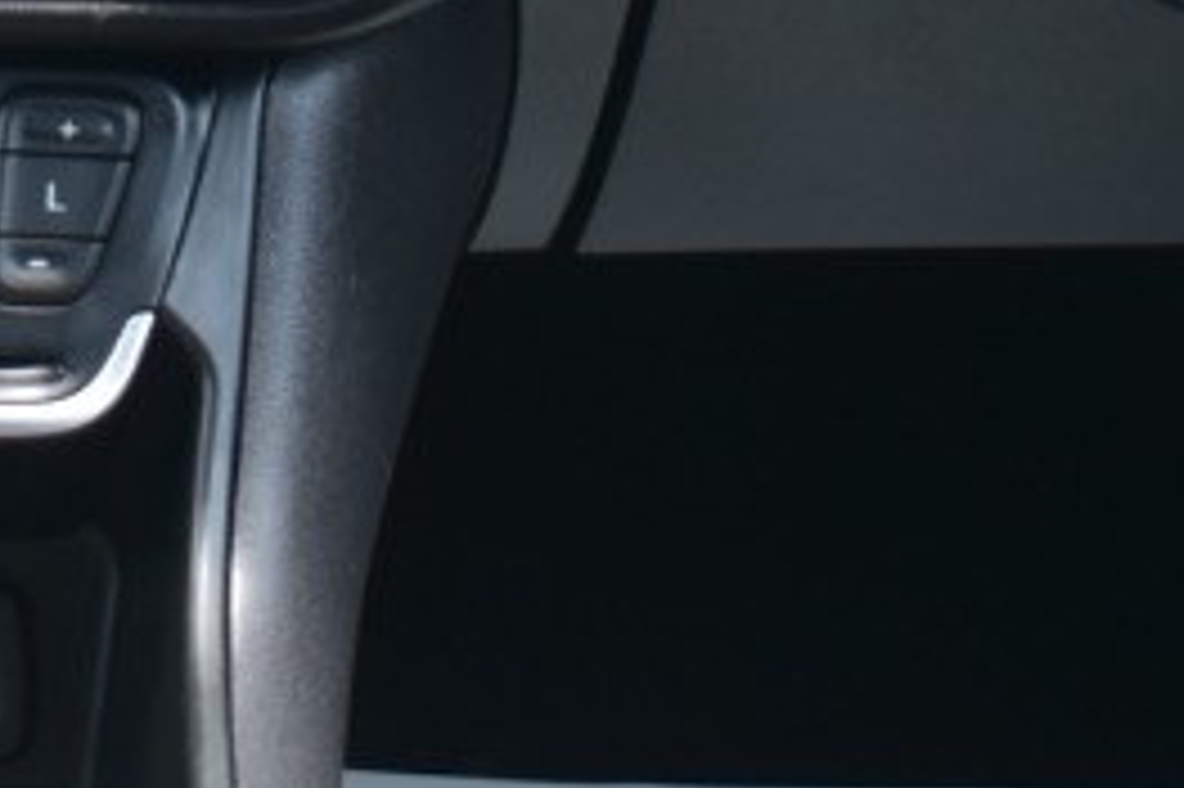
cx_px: -209
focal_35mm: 185
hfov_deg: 10.9
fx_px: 6080
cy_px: -860
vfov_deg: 7.1
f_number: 3.5
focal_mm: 20
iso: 100
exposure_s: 1/40
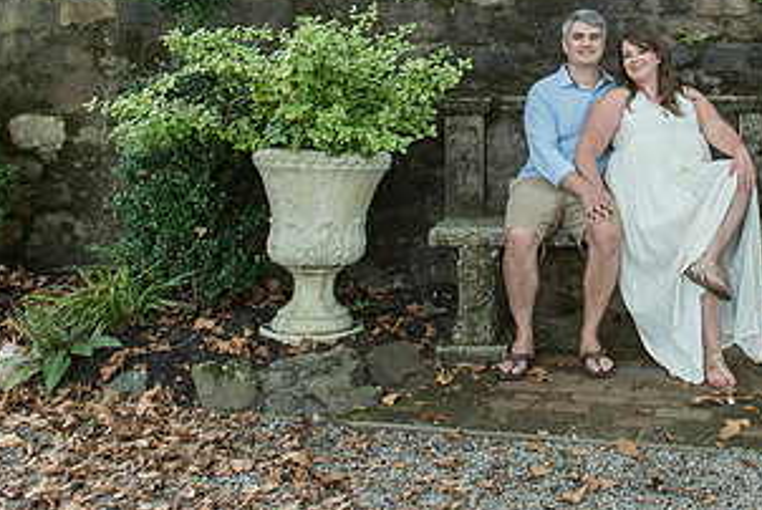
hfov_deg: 39.4
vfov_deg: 26.8
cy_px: 14
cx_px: 616
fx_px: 1017
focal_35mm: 48
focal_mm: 24
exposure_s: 1/80
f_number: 4.5
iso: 1600
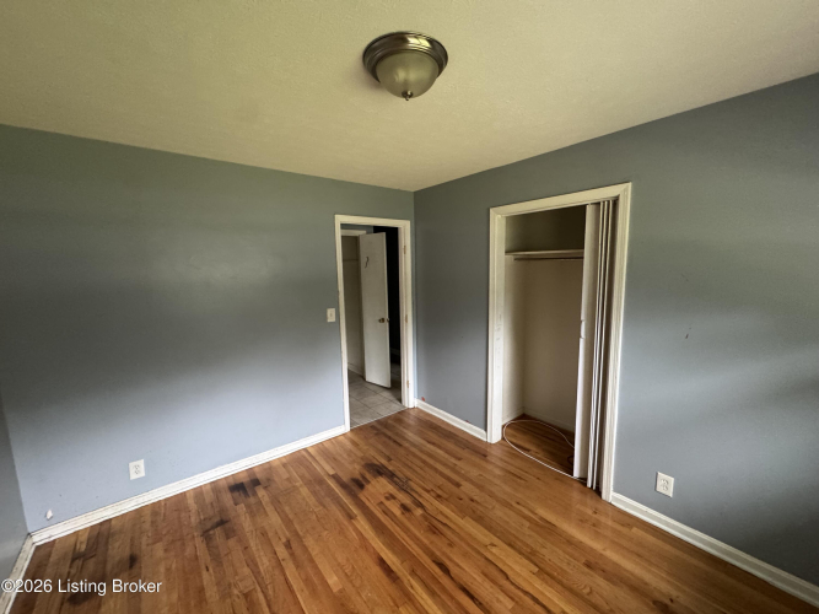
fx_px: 331
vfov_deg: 85.7
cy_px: 307
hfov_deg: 102.1
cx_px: 410
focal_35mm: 14
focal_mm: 2.22
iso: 500
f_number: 2.2
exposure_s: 1/60
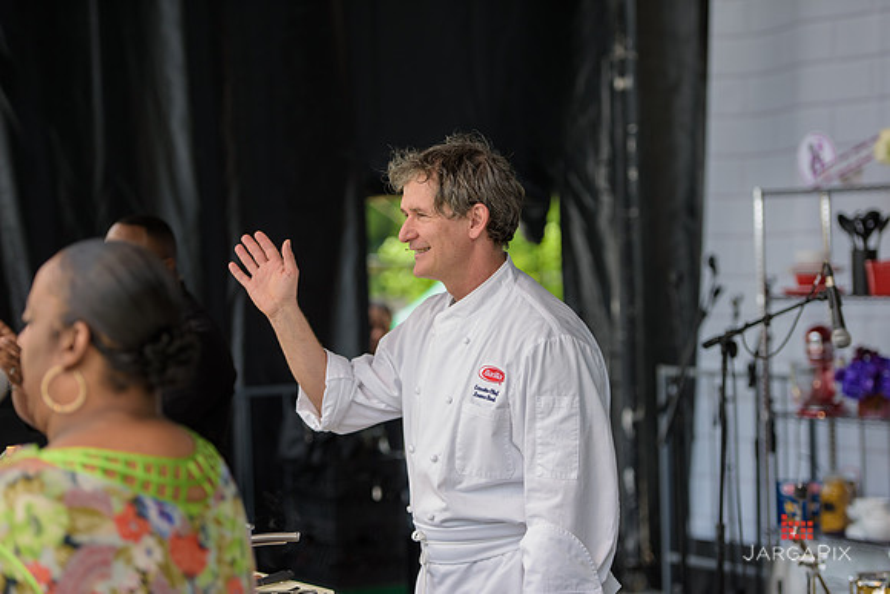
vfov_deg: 13.4
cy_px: 297
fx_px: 2522
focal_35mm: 102
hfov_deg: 20.0
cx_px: 445
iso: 250
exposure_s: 1/1000
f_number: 3.2
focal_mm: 102
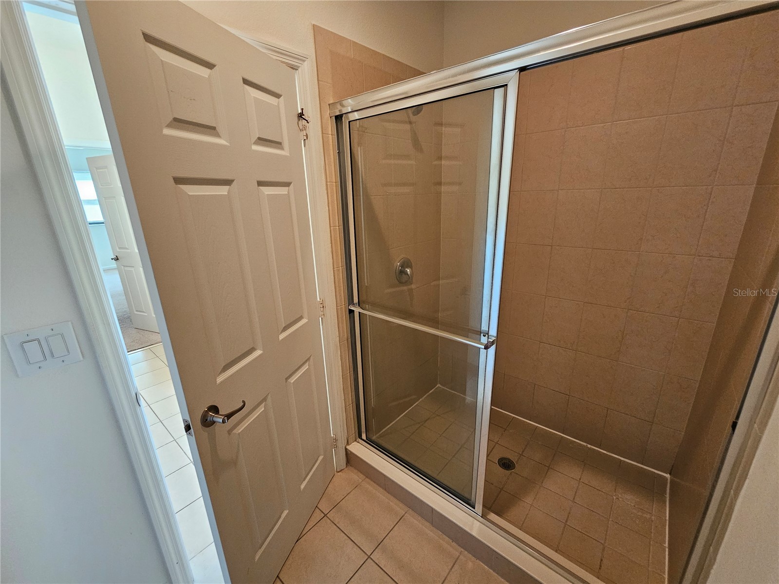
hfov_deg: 106.2
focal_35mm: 13
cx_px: 390
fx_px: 293
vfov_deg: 89.9
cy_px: 292
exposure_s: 1/40
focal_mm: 2.2
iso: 320
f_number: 2.2
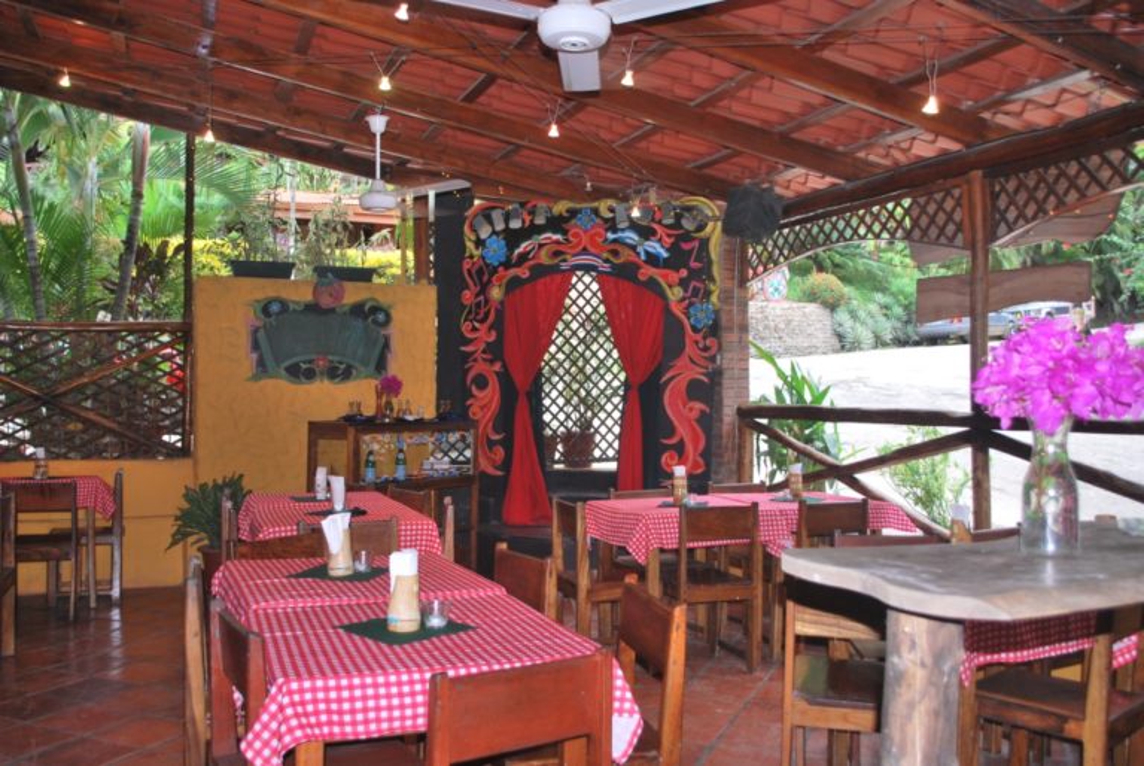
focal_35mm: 33
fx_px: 1050
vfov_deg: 40.1
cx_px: 572
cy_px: 383
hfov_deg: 57.2
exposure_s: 1/60
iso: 200
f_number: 4
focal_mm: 22
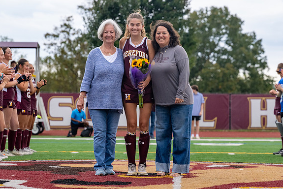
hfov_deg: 13.2
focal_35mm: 155
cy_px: 90
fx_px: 1219
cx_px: 149
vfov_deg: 8.9
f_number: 4.5
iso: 1250
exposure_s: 1/640
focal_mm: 110
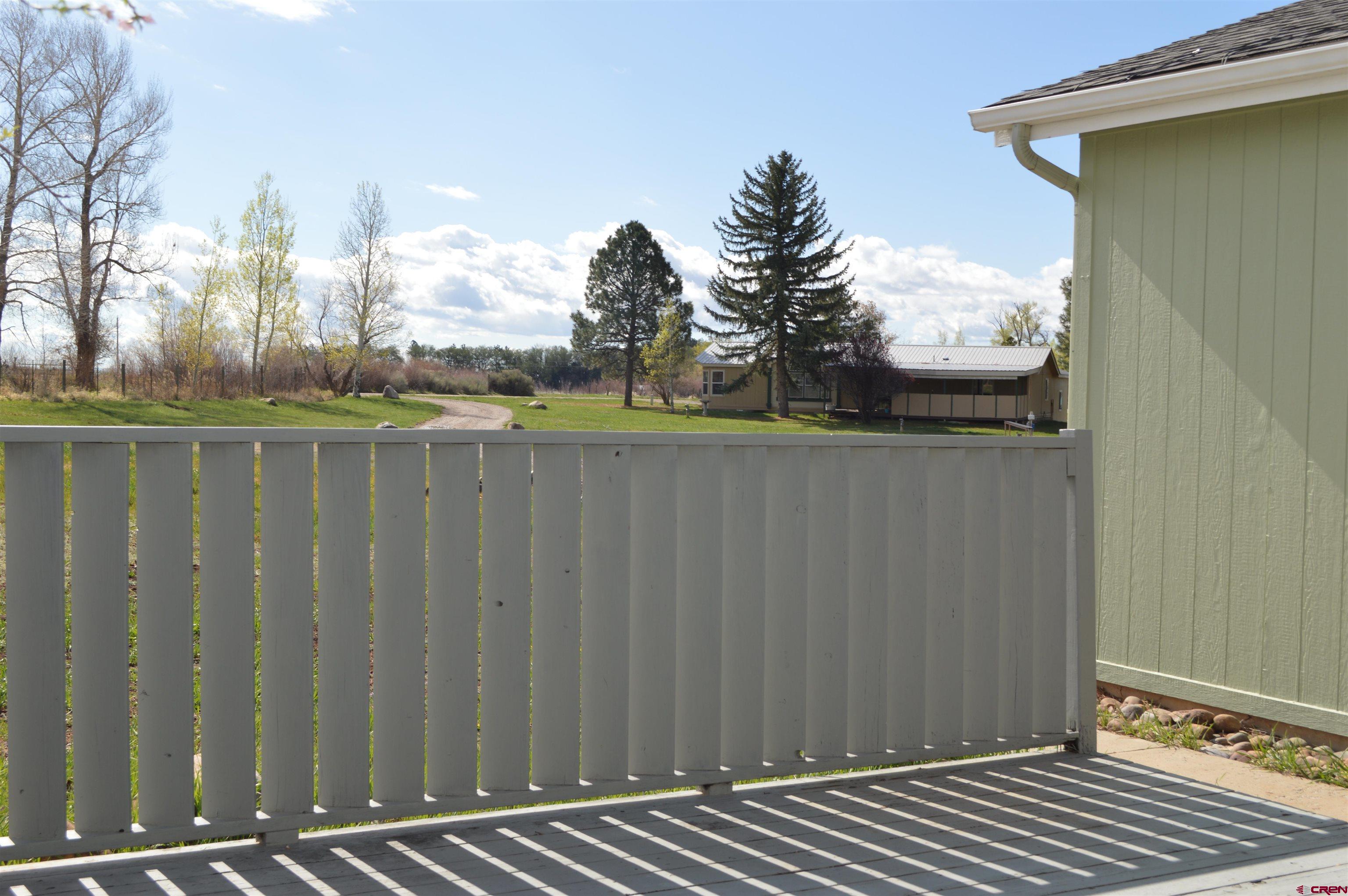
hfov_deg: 45.0
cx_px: 674
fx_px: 1627
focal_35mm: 44
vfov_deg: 30.8
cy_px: 448
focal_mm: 29
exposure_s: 1/200
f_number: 8
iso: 100
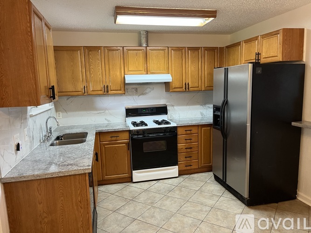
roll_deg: +2.1
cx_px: 156
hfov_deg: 67.3
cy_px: 116
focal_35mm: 26
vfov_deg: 53.0
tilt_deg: -9.4
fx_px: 234
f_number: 1.6
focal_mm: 5.1
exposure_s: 1/60
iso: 250
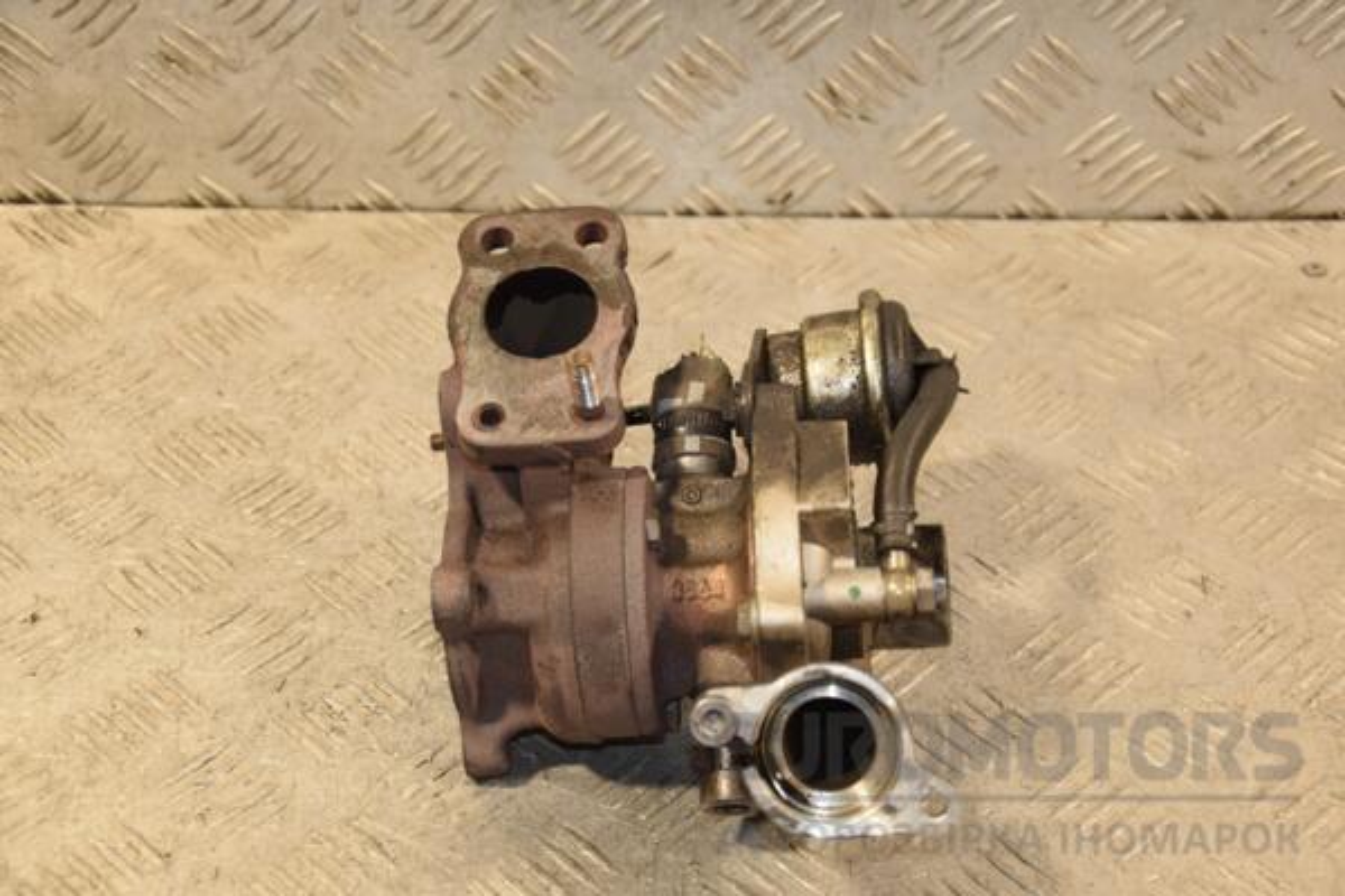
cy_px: 448
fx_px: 2690
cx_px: 672
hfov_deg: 28.1
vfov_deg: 18.9
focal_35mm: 72
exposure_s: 1/160
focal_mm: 48
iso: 800
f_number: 4.8
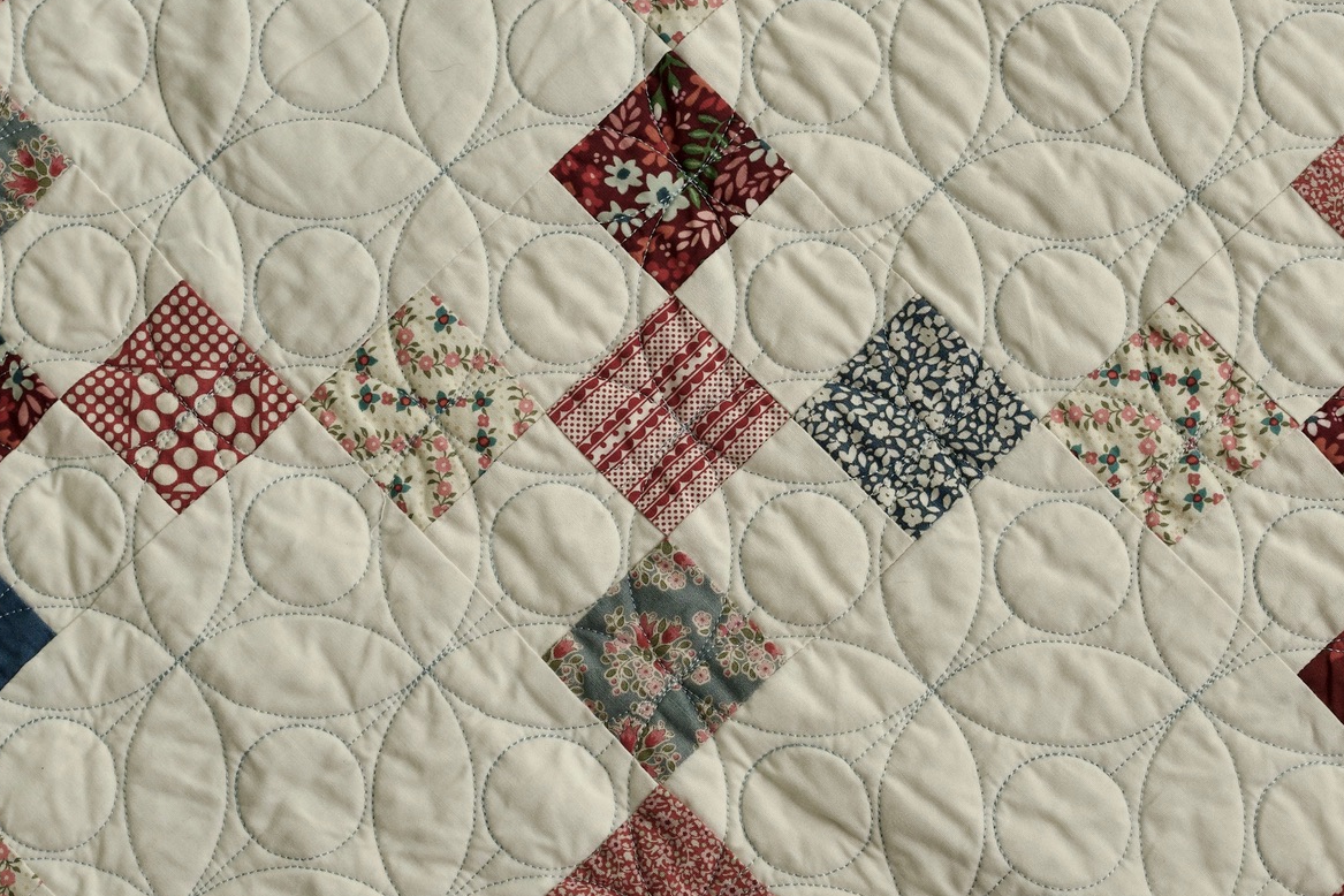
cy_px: 434
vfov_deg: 17.1
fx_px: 2986
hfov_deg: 25.4
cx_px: 665
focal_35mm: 80
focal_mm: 27
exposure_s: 1/125
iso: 400
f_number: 5.6
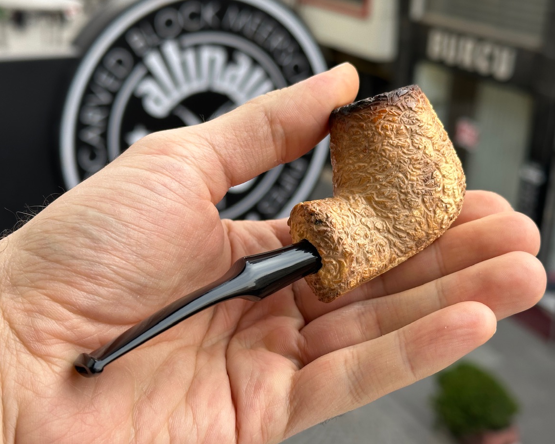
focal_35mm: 52
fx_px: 854
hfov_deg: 36.0
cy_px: 224
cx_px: 275
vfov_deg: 29.1
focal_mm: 6.86
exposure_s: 1/460
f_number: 1.78
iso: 64
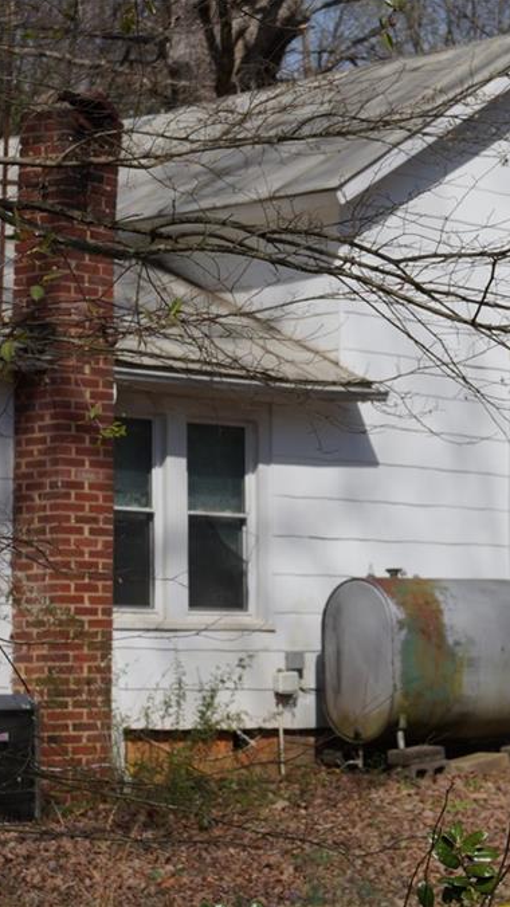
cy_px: 452
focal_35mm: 131
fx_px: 3146
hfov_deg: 9.3
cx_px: 392
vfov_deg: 16.4
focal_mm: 55
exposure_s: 1/320
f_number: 13
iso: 100
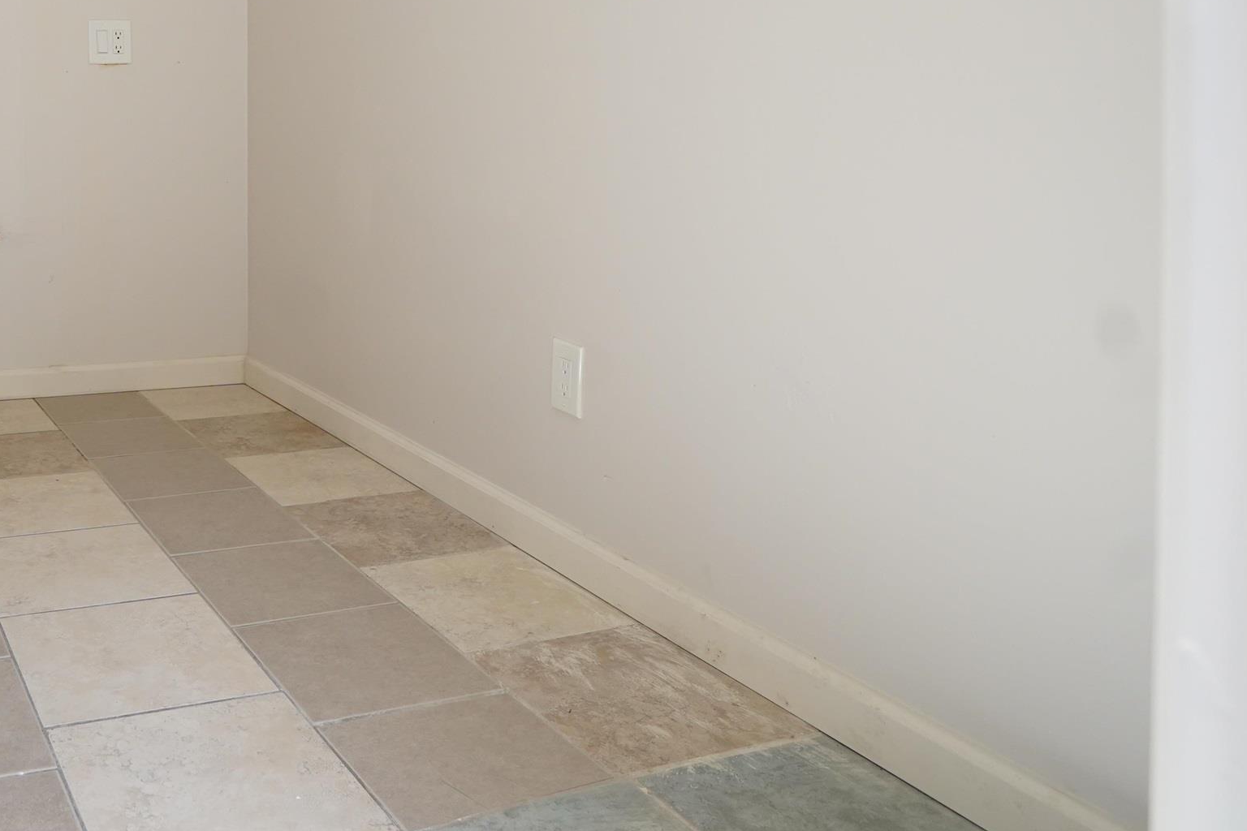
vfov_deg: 38.7
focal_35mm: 32
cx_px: 153
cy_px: 105
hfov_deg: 52.5
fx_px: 1108
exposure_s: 1/250
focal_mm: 16
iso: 1250
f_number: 4
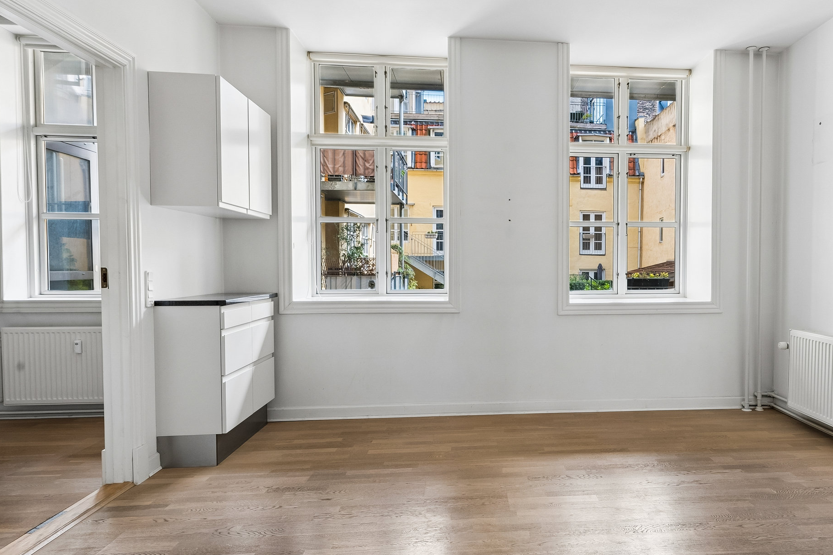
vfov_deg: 55.1
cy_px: 290
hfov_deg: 74.9
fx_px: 532
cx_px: 518
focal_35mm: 23
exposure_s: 1/10
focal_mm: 14
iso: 400
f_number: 13
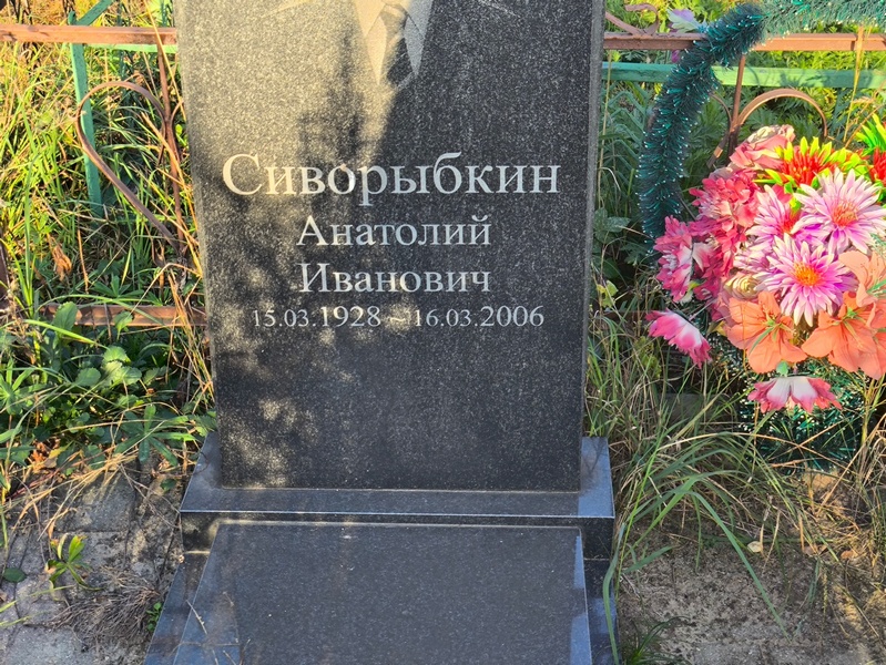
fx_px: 1280
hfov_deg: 38.2
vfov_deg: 29.1
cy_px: 332
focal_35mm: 50
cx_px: 443
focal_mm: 4.71
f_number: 1.7
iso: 50
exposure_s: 1/227
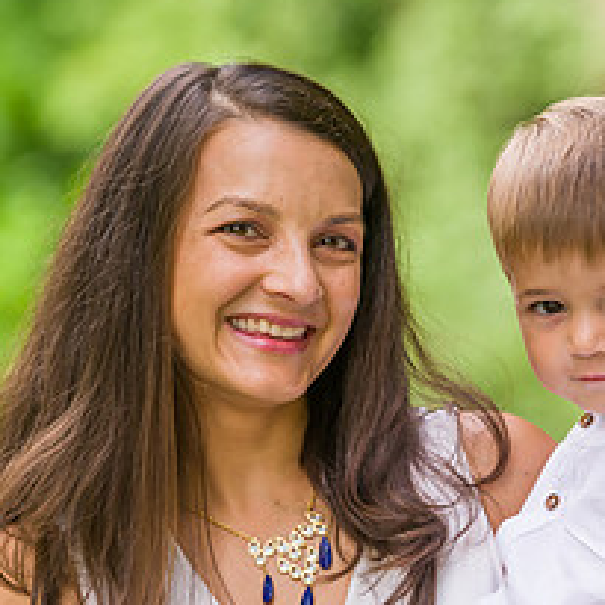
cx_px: 171
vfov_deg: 5.2
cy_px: 409
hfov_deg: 5.2
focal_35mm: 336
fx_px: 6644
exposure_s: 1/400
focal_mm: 140
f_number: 4
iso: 200
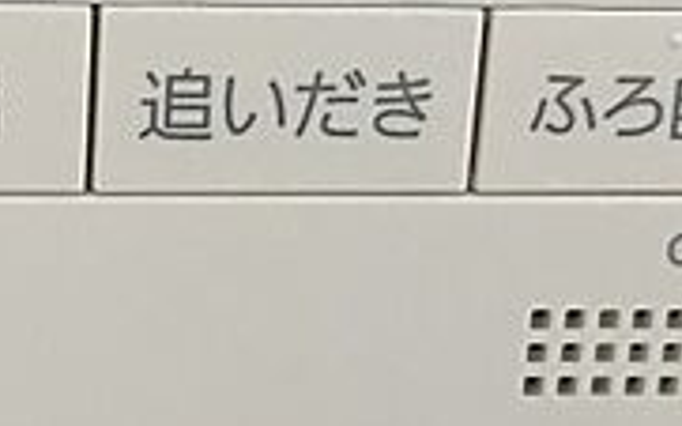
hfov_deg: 19.3
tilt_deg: -19.2
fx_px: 1951
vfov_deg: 12.4
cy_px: 352
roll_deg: -1.7
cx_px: -4
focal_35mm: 105
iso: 40
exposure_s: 1/15
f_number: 1.8
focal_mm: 3.99
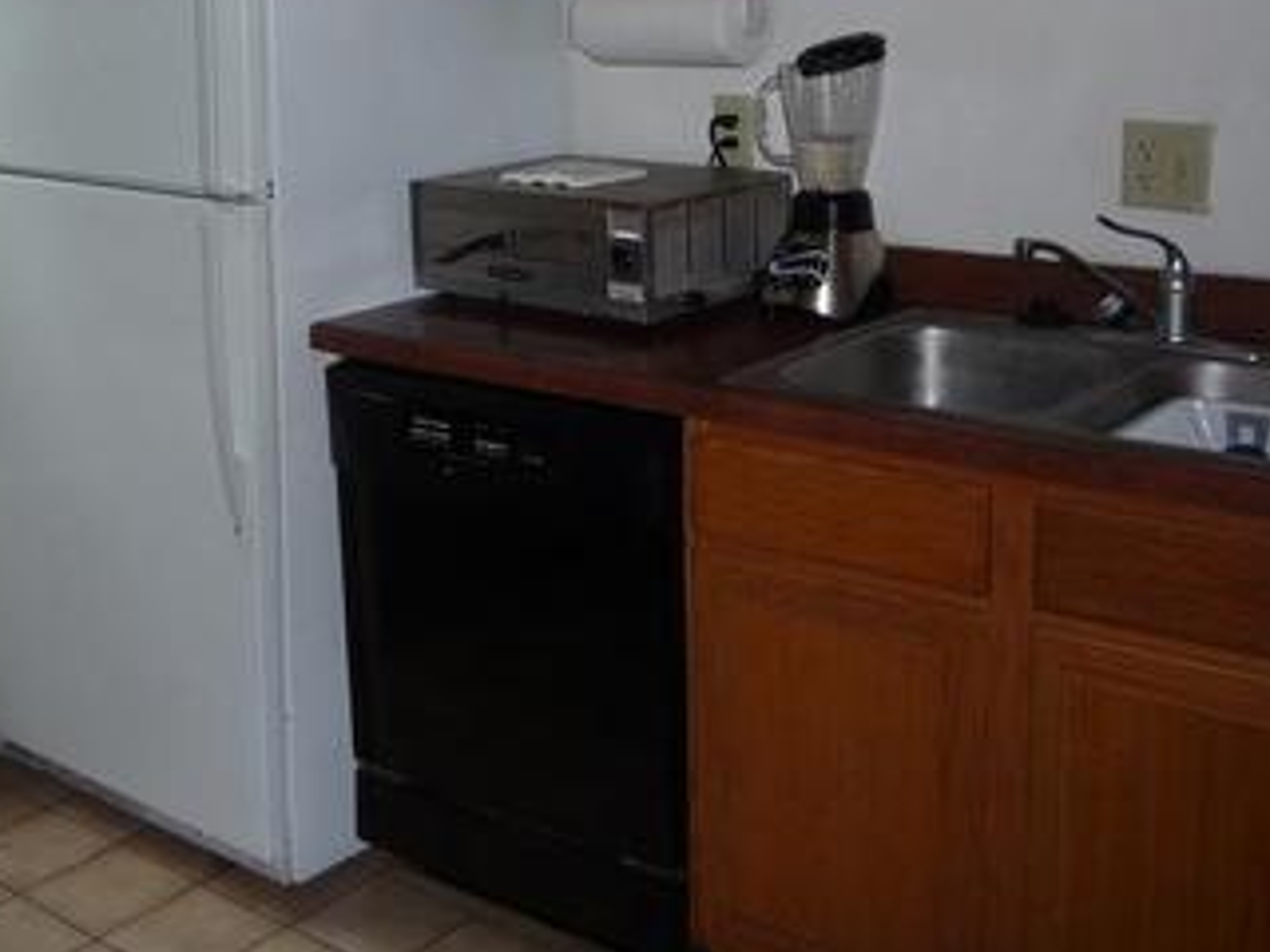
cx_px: 520
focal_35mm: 48
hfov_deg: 39.5
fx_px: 1761
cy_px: 262
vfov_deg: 29.9
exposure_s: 1/30
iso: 100
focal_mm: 5.2
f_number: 3.3
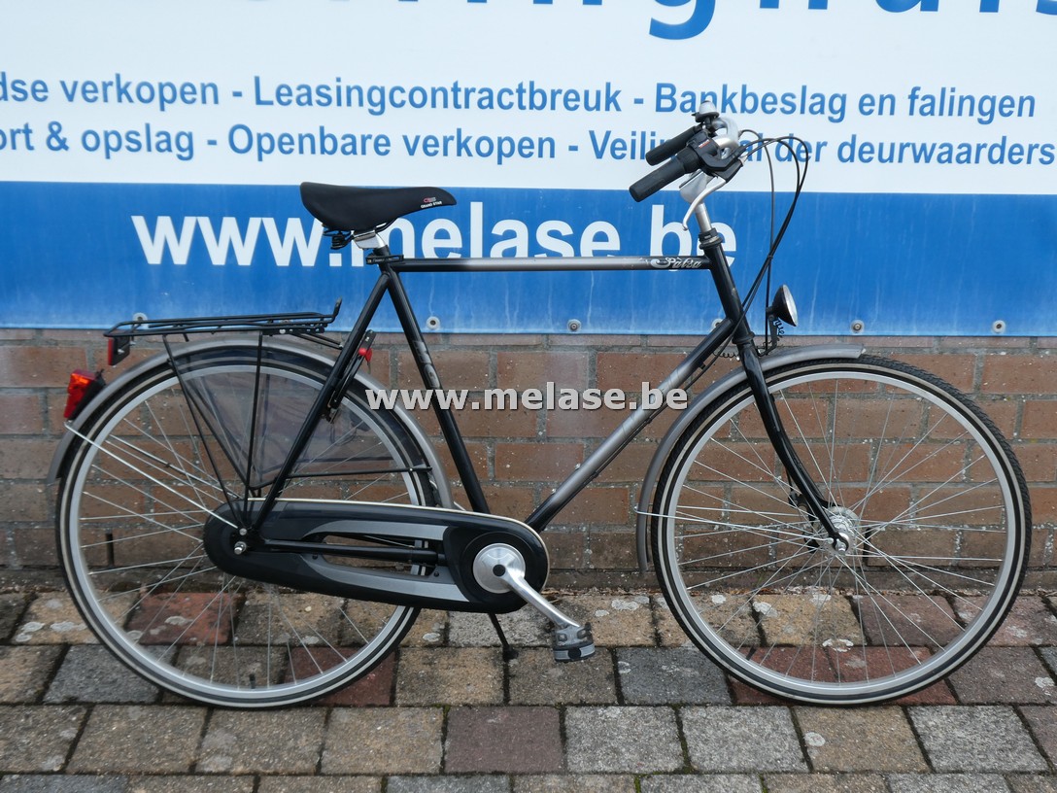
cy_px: 396
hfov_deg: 40.4
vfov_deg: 30.9
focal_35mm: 47
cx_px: 528
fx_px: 1435
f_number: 4
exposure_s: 1/200
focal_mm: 8.4
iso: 80
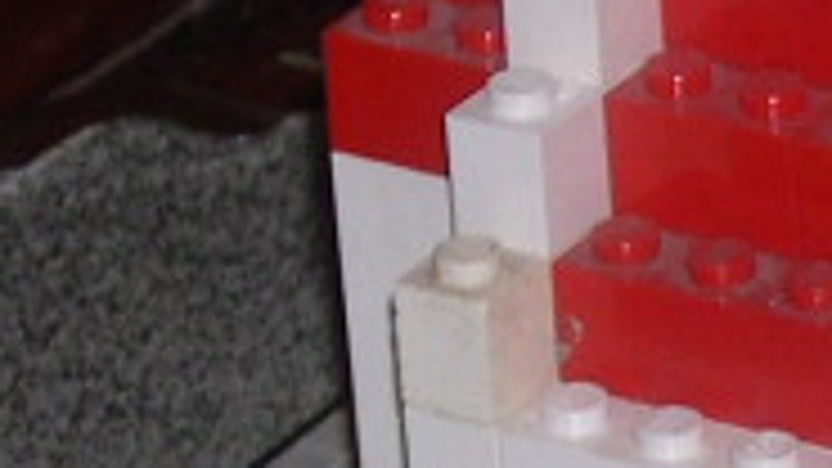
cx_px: 1309
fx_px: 10257
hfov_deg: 4.6
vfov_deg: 2.6
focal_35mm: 465
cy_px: 675
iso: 100
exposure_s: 1/60
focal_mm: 16.3
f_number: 4
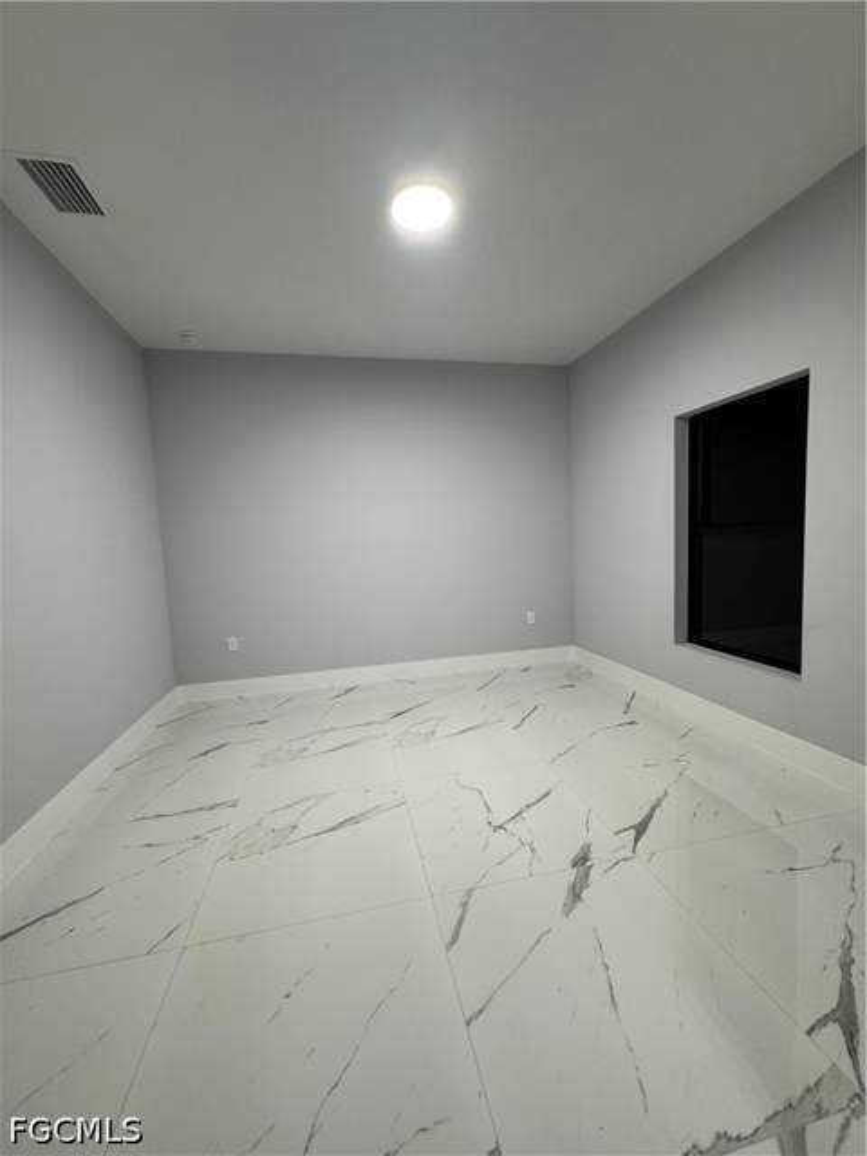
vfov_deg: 102.1
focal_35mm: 14
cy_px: 578
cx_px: 434
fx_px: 468
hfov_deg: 85.7
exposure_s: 1/60
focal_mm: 2.22
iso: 200
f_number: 2.2
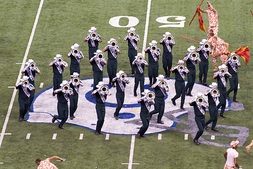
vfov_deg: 4.1
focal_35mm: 331
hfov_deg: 6.2
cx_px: 149
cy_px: 70
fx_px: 2327
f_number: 5.6
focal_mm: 250
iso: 1400
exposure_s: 1/320
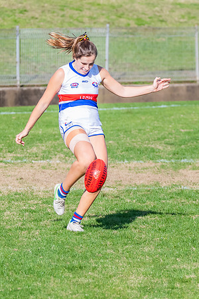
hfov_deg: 2.3
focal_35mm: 611
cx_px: 112
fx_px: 5066
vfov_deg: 3.4
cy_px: 168
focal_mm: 250
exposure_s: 1/1600
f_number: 9
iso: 800
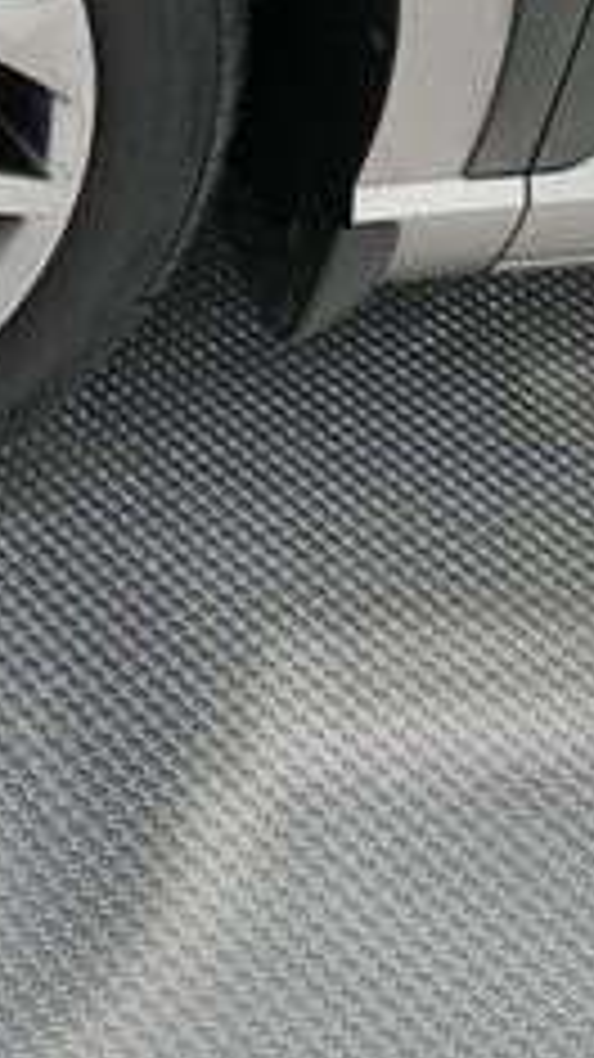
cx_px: -360
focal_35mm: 80
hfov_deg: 13.9
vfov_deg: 25.7
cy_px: 108
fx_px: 2242
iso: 3200
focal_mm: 28
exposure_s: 1/250
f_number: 2.8
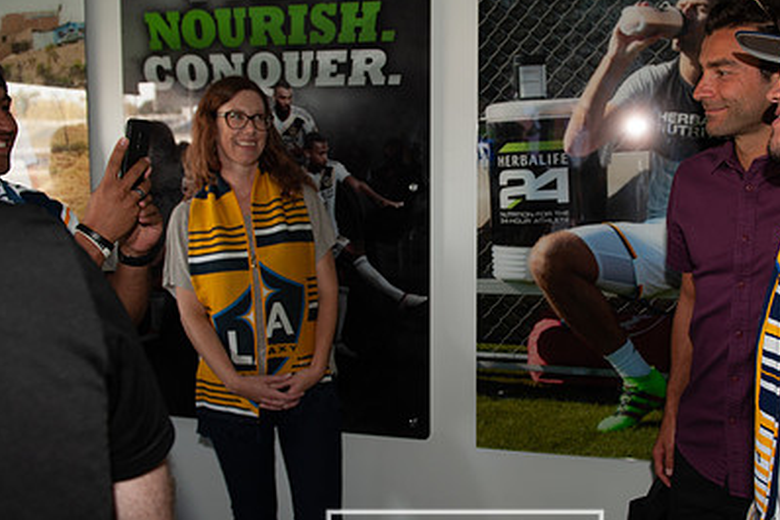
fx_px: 758
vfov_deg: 37.8
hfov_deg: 54.1
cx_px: 464
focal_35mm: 35
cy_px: 241
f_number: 3.5
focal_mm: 24
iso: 220
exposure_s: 1/60
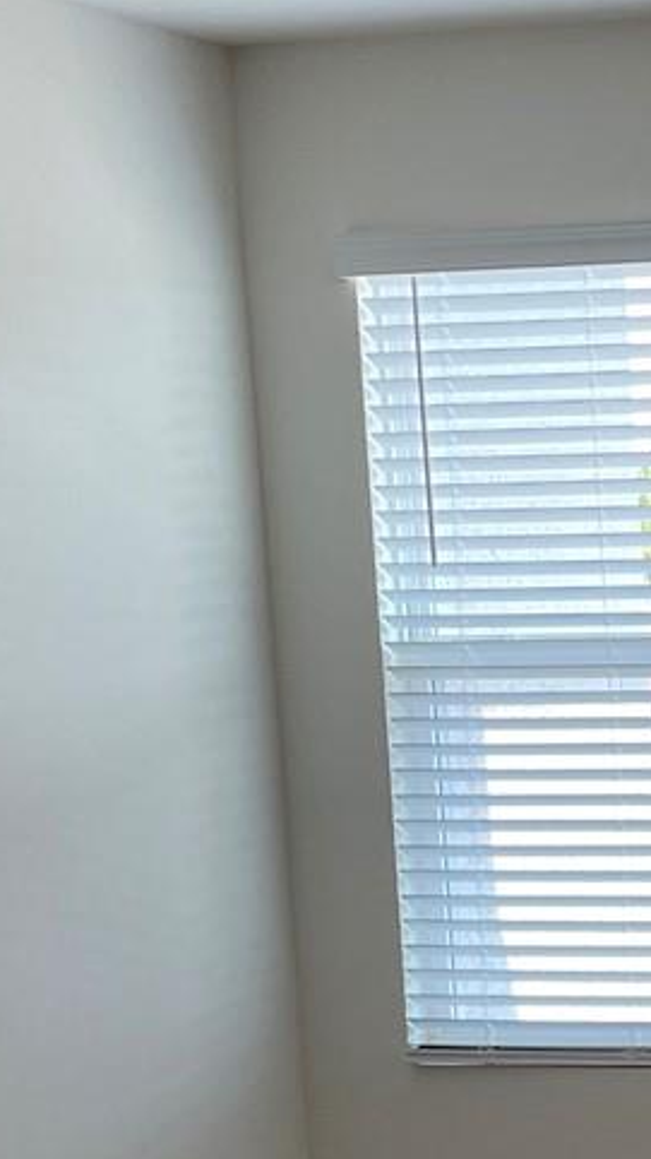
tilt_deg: -8.4
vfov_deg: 22.2
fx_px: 2886
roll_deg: +1.9
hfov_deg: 12.0
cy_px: 1027
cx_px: 1122
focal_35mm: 94
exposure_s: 1/120
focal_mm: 4.2
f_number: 1.6
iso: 80
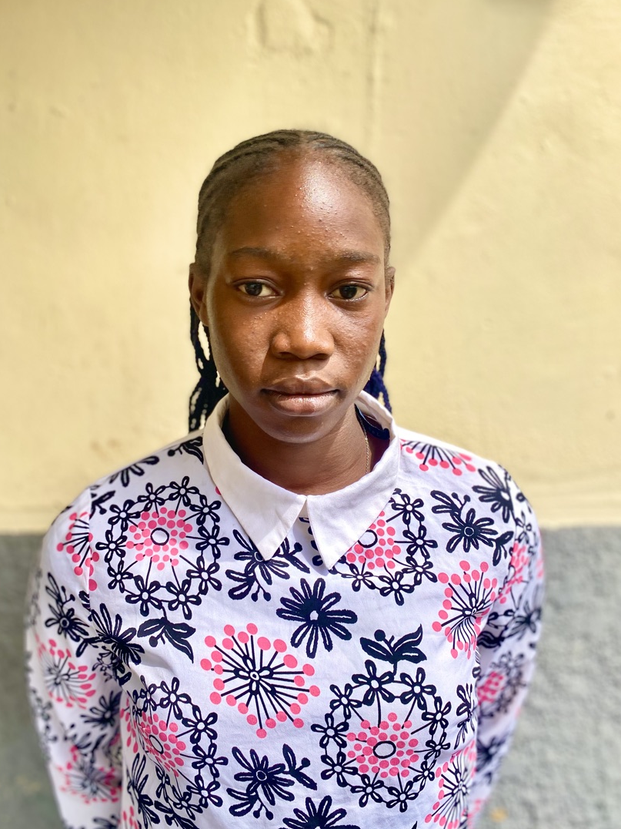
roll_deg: +2.0
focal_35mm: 29
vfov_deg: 61.6
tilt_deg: -5.6
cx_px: 301
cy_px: 384
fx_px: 694
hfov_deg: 48.2
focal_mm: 4.25
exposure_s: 1/1103
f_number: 1.8
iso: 32
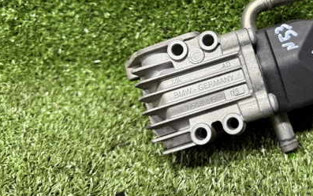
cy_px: 52
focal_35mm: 41
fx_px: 350
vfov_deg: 30.8
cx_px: 249
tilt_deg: -28.7
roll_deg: -0.7
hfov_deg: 45.8
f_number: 1.78
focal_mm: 6.76
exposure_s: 1/60
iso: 250
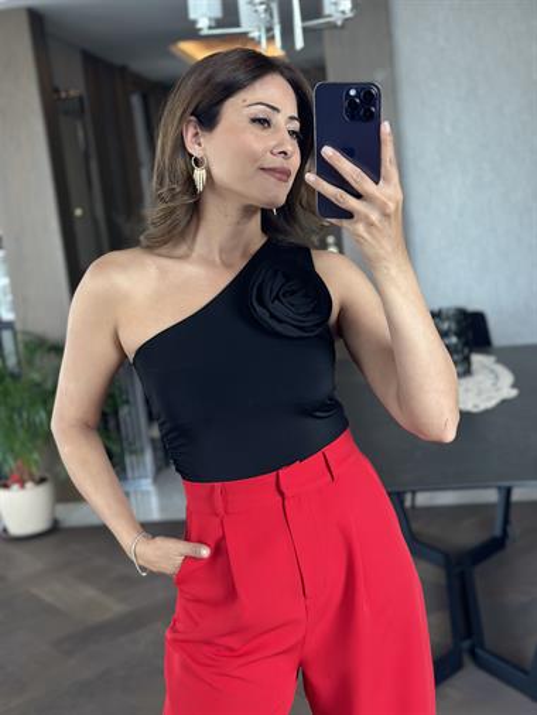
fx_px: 992
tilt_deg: -17.2
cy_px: 358
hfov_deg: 30.3
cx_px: 268
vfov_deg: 39.6
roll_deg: +6.8
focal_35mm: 48
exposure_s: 1/60
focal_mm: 6.86
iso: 125
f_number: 1.78
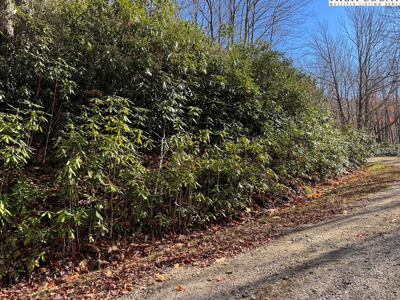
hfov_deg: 67.3
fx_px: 300
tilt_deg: +4.7
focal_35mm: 26
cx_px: 199
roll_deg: +2.0
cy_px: 147
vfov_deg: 53.1
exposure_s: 1/966
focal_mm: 6.76
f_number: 1.78
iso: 80
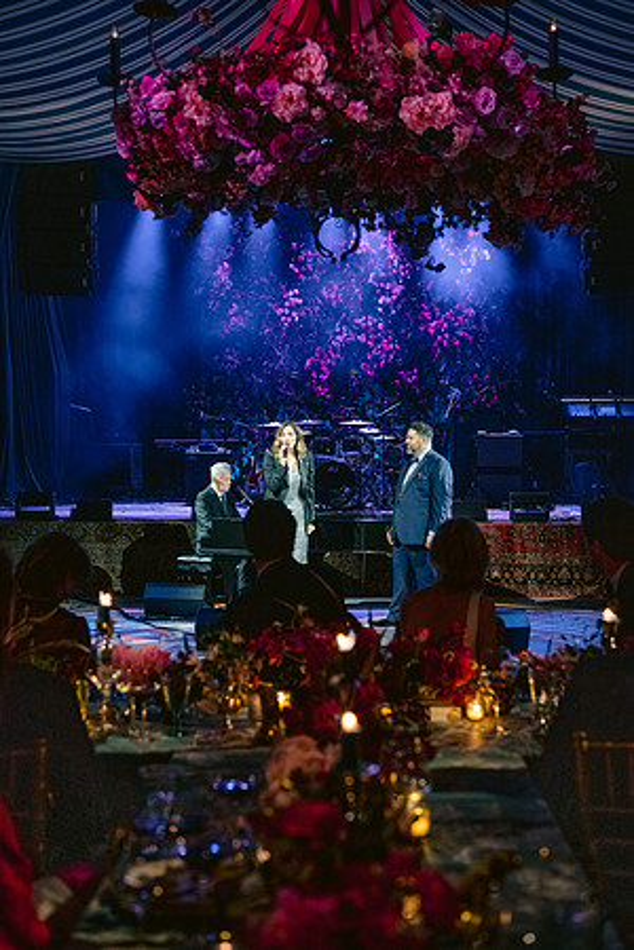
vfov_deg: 39.6
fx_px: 1321
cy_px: 475
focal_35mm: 50
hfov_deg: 27.0
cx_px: 317
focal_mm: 50
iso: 3200
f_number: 2.8
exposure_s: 1/250
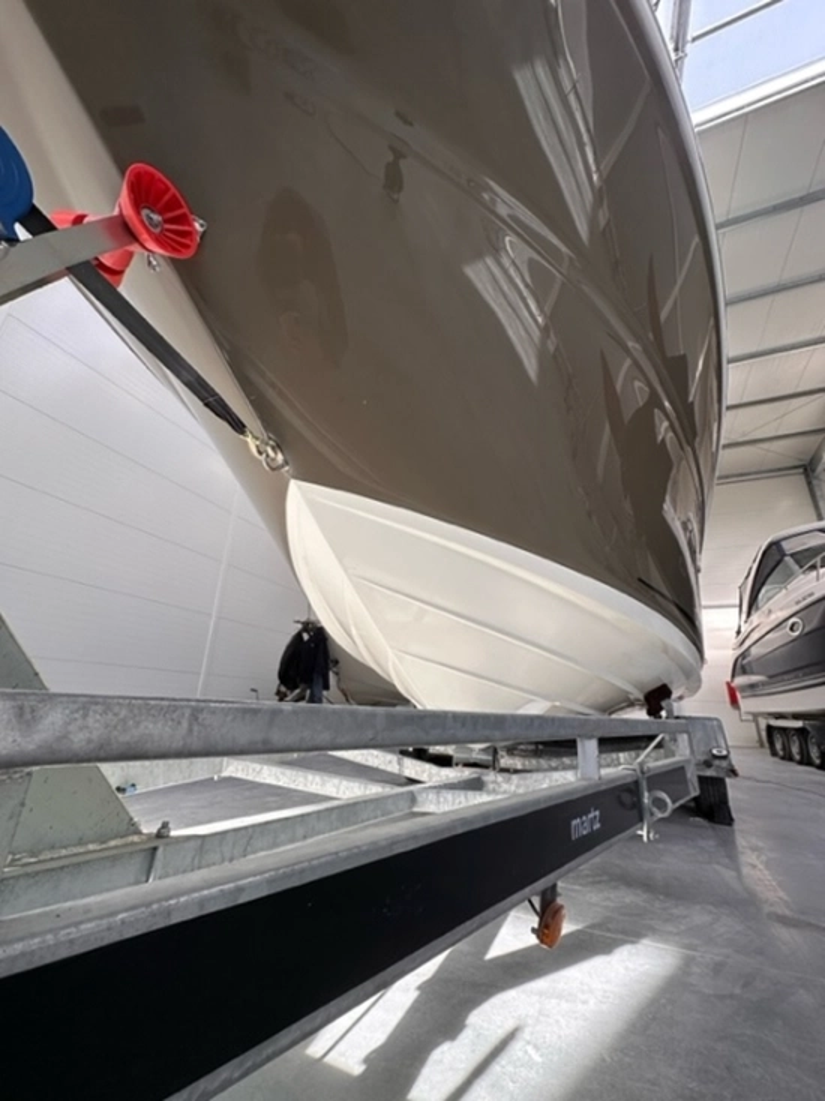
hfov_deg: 85.6
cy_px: 550
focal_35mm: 14
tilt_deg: +19.2
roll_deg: -2.2
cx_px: 412
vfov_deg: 102.1
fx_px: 445
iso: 40
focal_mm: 2.22
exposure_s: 1/122
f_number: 2.2
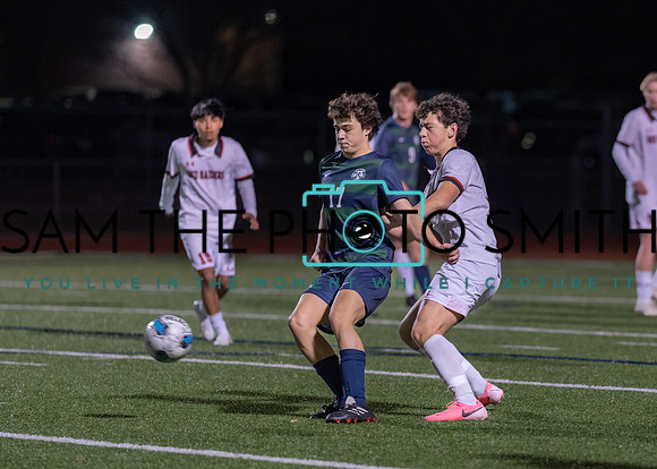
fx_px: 4981
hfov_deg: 7.5
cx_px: 555
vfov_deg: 5.4
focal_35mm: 267
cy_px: 230
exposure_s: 1/1000
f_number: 1.8
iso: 1250
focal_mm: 135
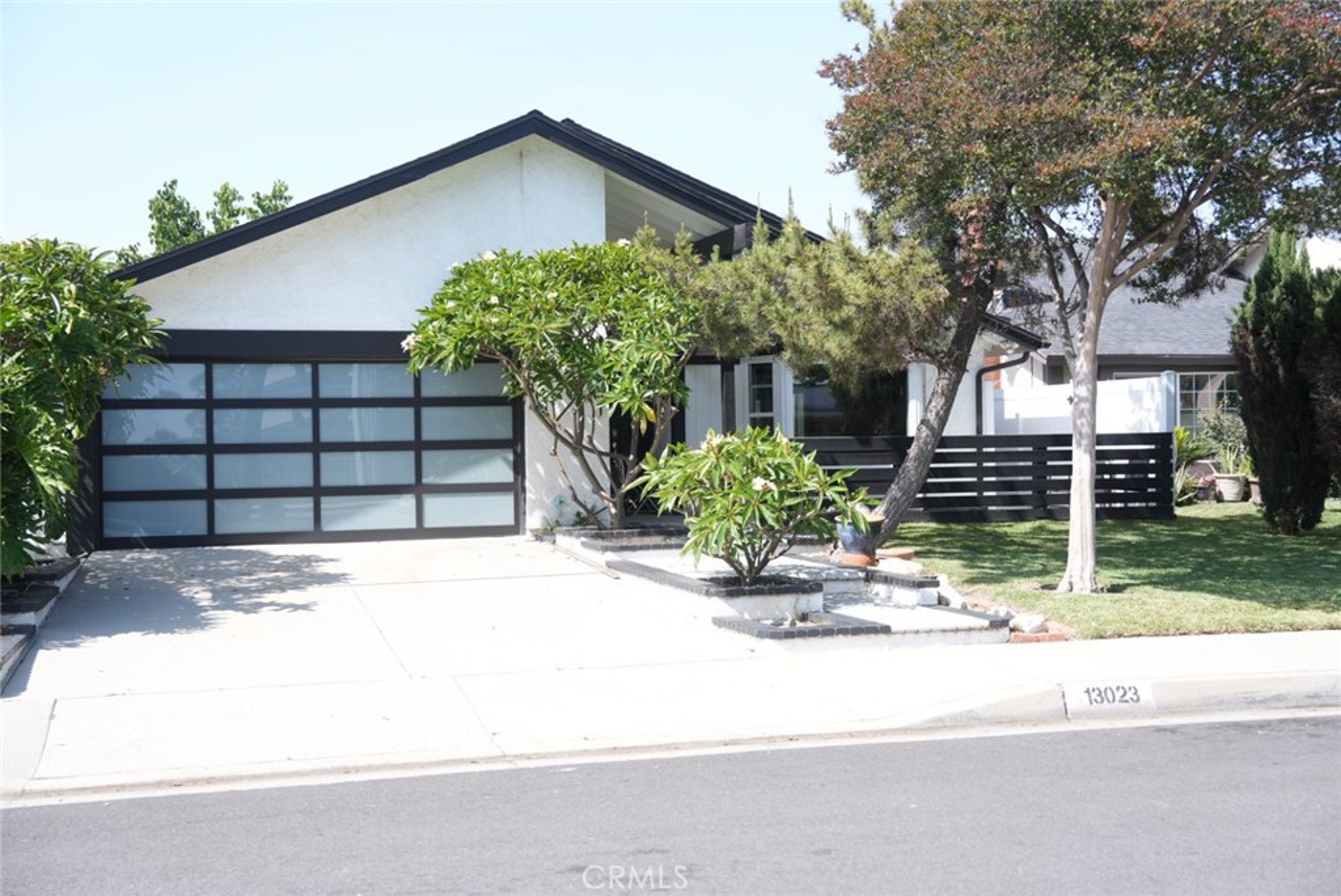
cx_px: 670
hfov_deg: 44.5
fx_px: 1640
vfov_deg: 30.6
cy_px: 448
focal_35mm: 44
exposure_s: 1/400
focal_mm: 44
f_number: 3.5
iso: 100
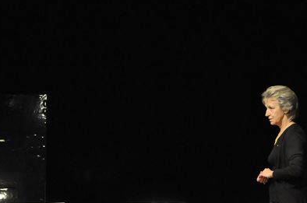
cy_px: 186
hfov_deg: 16.0
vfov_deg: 10.6
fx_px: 1089
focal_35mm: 128
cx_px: 126
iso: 3200
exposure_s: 1/125
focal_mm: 42
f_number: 4.8
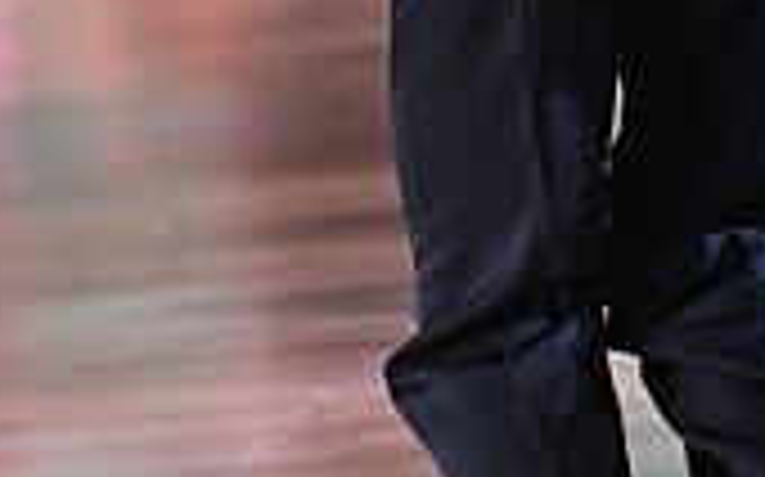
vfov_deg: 2.3
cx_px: 799
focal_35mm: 558
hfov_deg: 3.8
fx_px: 11626
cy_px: -333
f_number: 5
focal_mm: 160
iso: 5000
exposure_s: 1/400
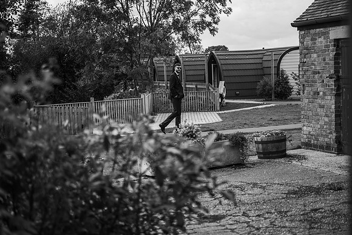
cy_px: 118
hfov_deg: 31.4
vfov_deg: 21.3
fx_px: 626
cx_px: 176
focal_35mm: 64
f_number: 2.8
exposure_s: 1/640
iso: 100
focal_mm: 64
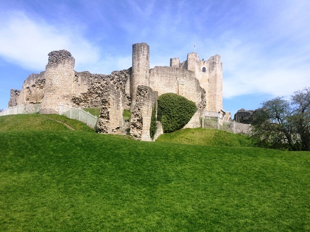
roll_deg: -0.4
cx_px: 155
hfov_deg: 61.7
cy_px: 116
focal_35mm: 29
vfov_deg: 48.2
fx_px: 260
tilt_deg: +5.7
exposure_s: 1/2160
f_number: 2.2
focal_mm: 4.15
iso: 32
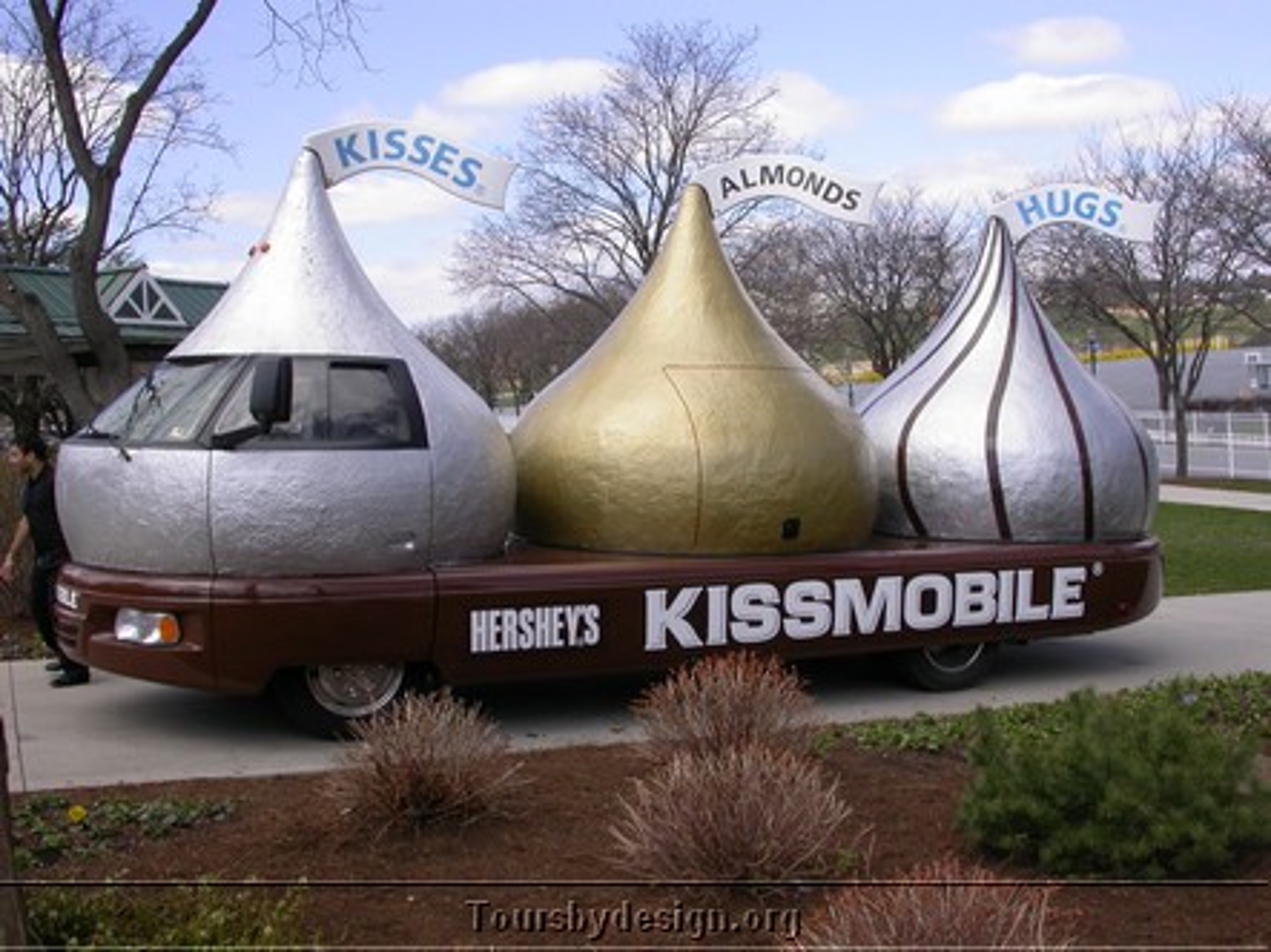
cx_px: 636
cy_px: 476
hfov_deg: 49.0
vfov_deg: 37.7
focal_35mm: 38
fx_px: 1395
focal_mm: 7.85
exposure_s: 1/246
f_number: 6.7
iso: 100
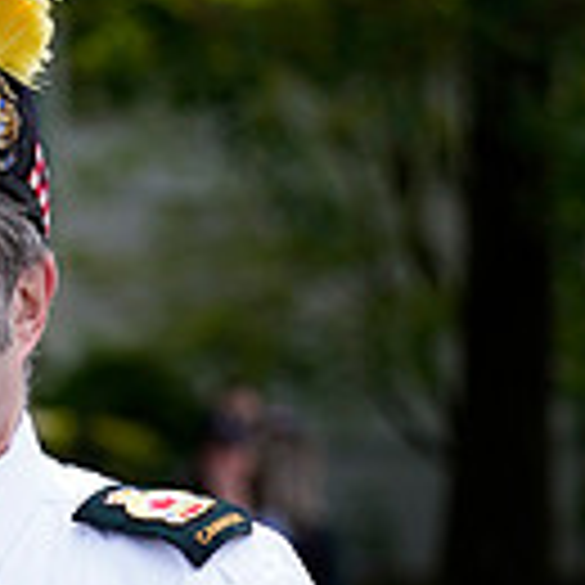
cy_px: 846
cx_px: -205
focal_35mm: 265
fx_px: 5067
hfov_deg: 6.5
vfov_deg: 6.5
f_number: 2.8
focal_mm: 70
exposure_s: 1/400
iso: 160
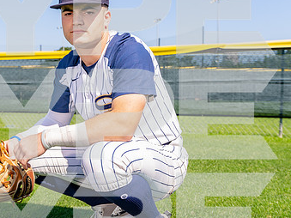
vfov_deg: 26.1
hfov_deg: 33.4
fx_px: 471
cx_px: 59
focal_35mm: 56
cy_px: 115
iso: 100
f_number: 5
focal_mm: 34
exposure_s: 1/500
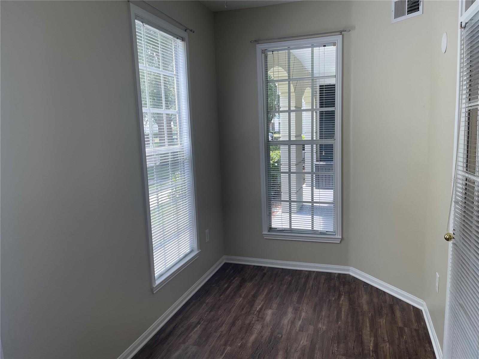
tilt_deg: -9.3
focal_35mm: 25
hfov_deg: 69.4
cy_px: 180
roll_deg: +1.4
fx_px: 346
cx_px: 240
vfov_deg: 54.9
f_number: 1.6
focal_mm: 5.1
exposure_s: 1/129
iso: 32
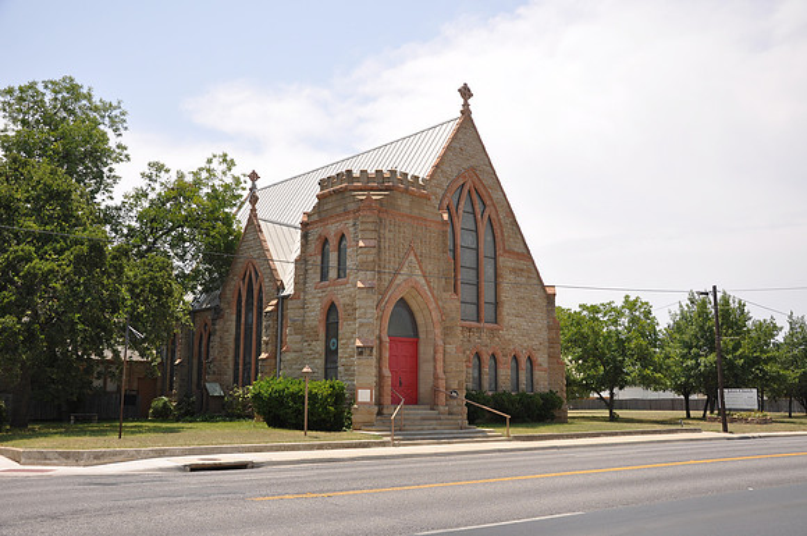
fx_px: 806
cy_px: 268
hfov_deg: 53.2
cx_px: 404
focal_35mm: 36
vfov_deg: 36.8
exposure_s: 1/200
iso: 200
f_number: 7.1
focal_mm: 24
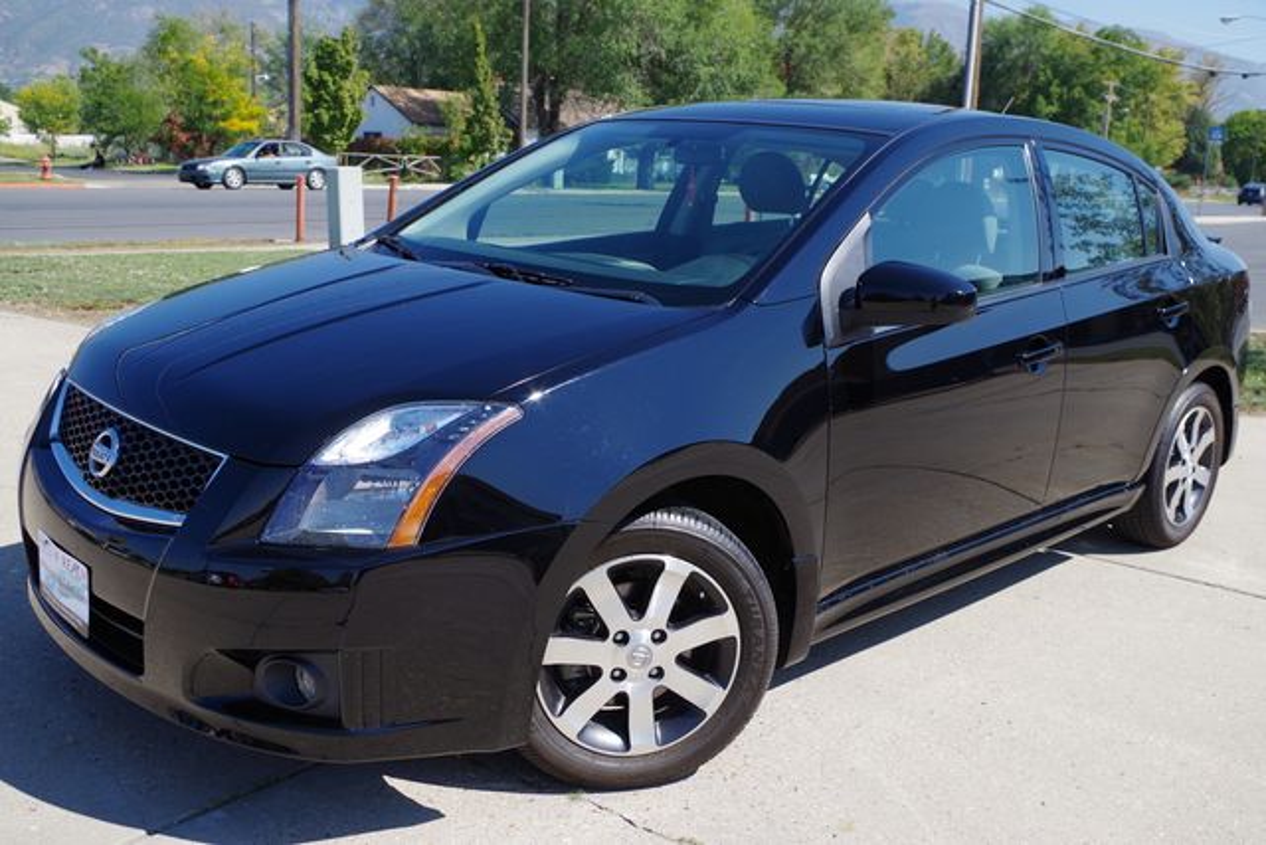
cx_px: 633
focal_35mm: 34
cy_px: 422
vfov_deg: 38.9
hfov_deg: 55.8
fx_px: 1196
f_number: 7.1
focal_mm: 23.13
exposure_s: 1/320
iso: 200
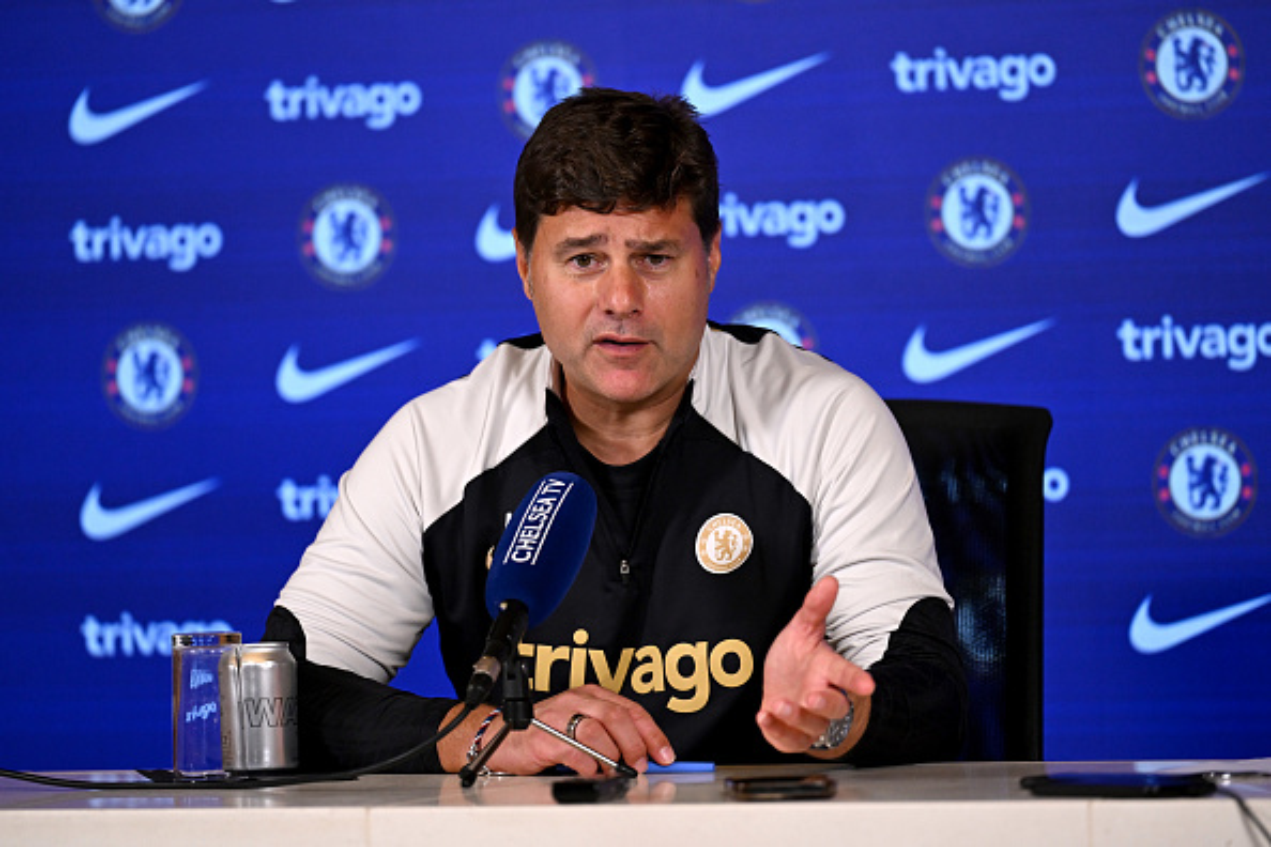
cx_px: 636
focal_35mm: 200
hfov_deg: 10.3
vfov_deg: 6.9
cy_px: 424
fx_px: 7061
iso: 1600
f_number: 3.2
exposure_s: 1/500
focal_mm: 200
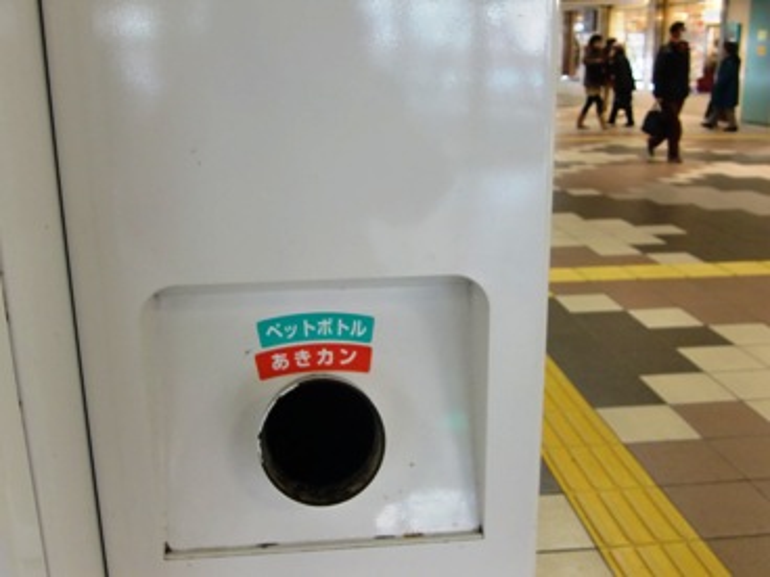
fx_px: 868
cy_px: 288
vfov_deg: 36.8
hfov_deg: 47.9
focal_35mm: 39
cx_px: 385
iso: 200
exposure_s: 1/60
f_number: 3
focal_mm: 6.9
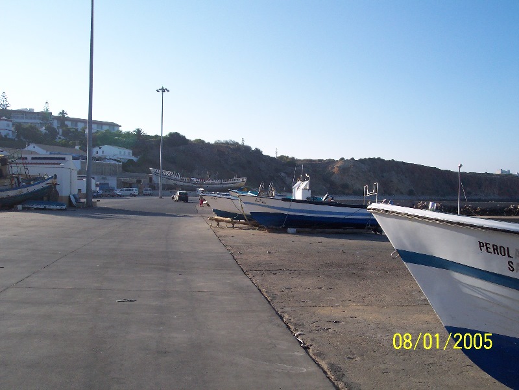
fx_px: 570
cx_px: 260
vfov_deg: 37.7
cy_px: 195
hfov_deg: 49.0
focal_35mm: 38
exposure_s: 1/700
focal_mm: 8
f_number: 4.8
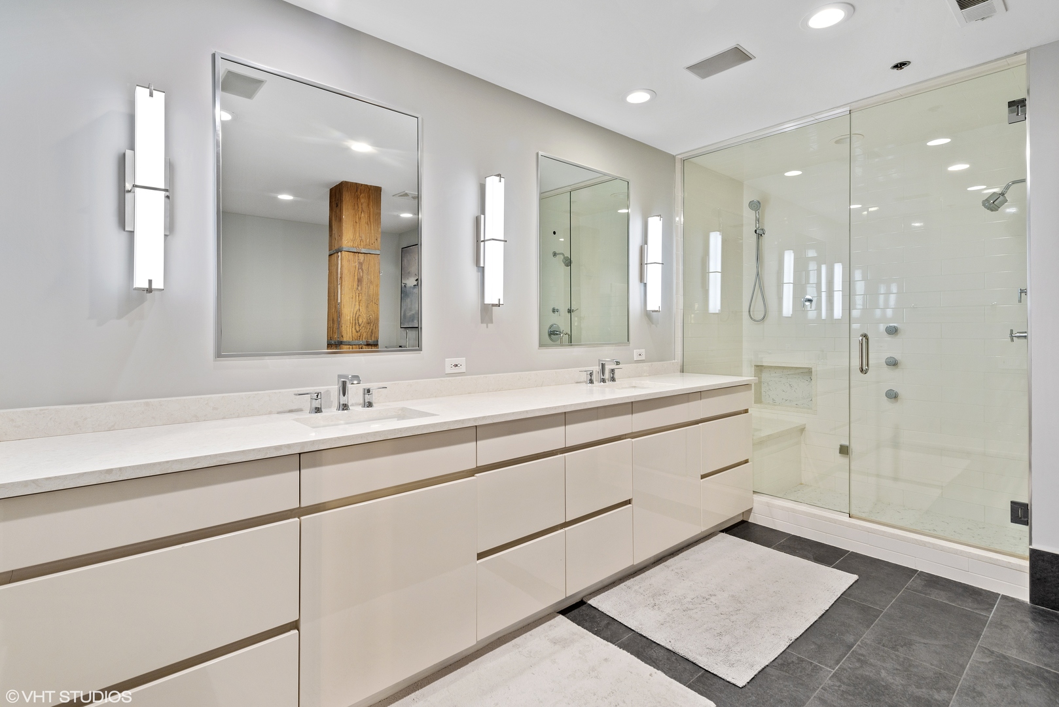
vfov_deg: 70.5
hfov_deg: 93.3
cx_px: 530
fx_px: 500
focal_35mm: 17
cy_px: 354
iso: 200
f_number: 10
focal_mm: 17
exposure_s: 1/1.25
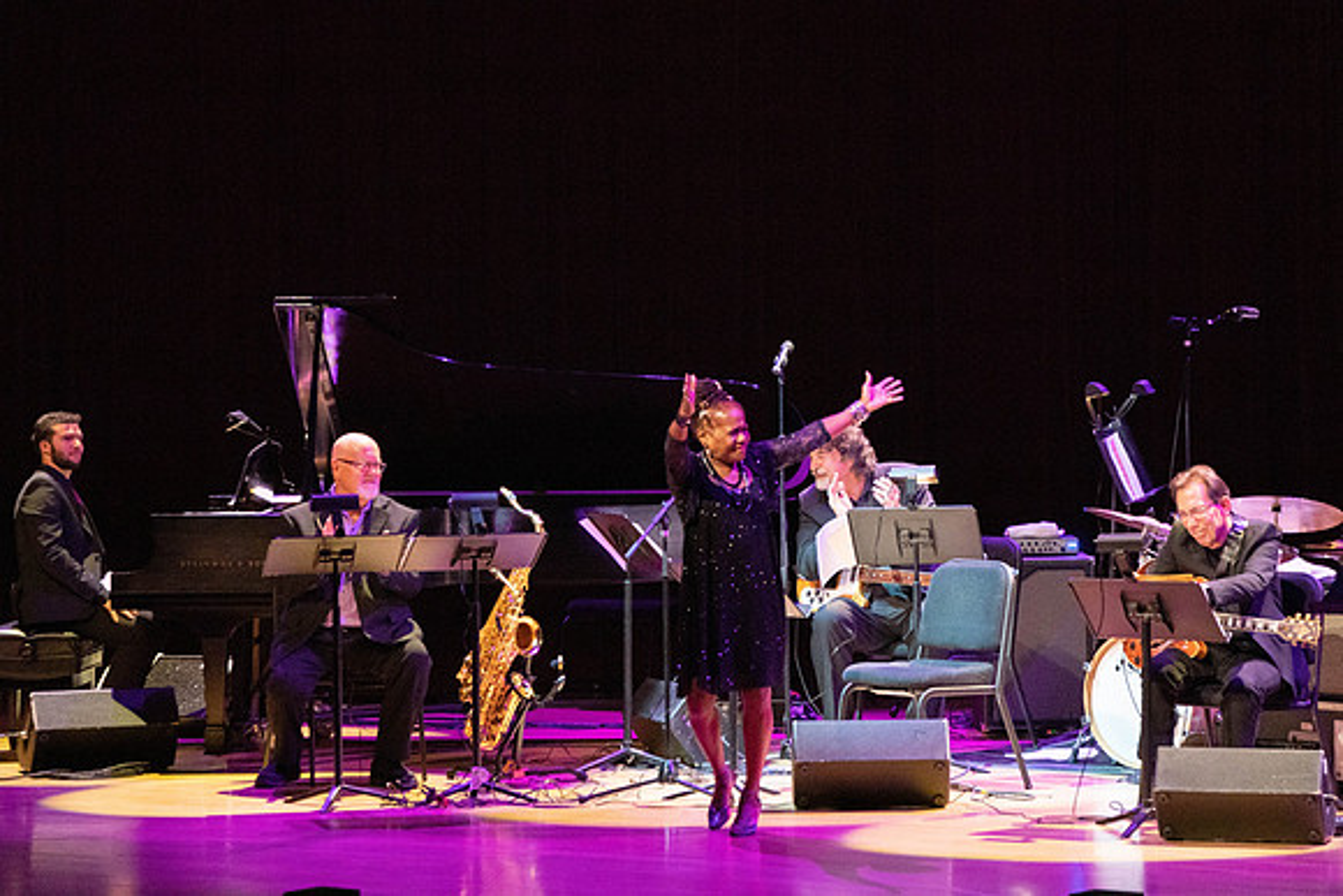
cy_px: 448
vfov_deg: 8.2
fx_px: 6273
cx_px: 672
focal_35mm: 168
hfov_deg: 12.2
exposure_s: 1/320
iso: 5000
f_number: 8
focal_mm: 168
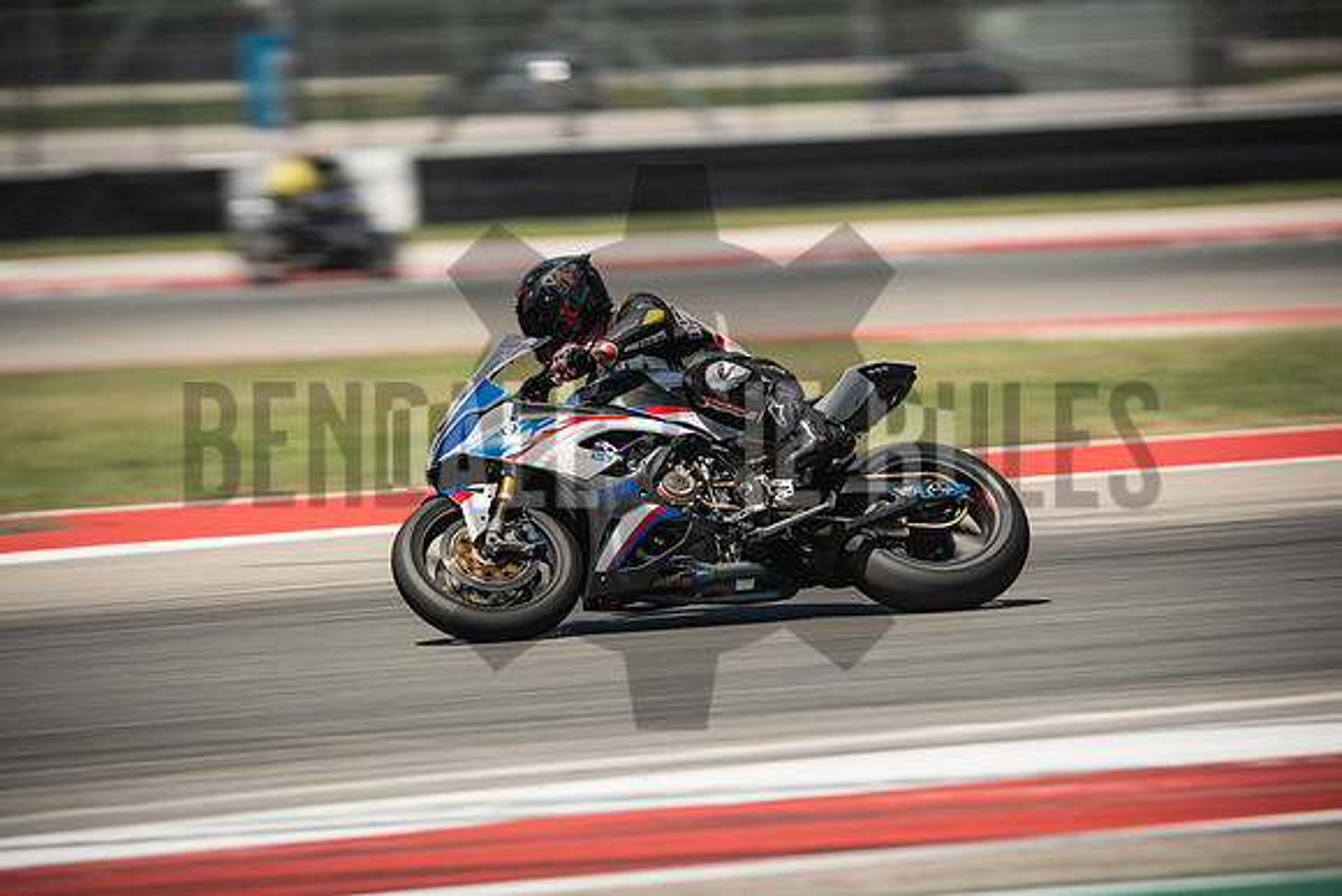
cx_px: 671
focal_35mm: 300
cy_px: 448
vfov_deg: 4.6
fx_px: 11185
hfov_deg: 6.9
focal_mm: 200
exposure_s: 1/250
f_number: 2.5
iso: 160
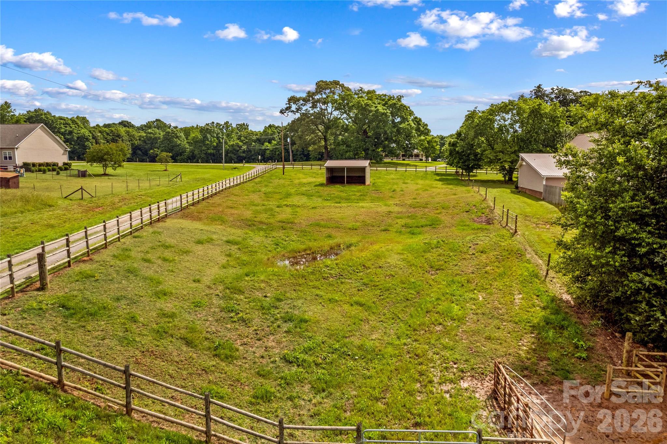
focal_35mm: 22
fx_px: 407
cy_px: 222
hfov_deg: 78.6
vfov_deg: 57.2
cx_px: 334
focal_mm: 8.38
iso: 120
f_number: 2.8
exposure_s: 1/2000
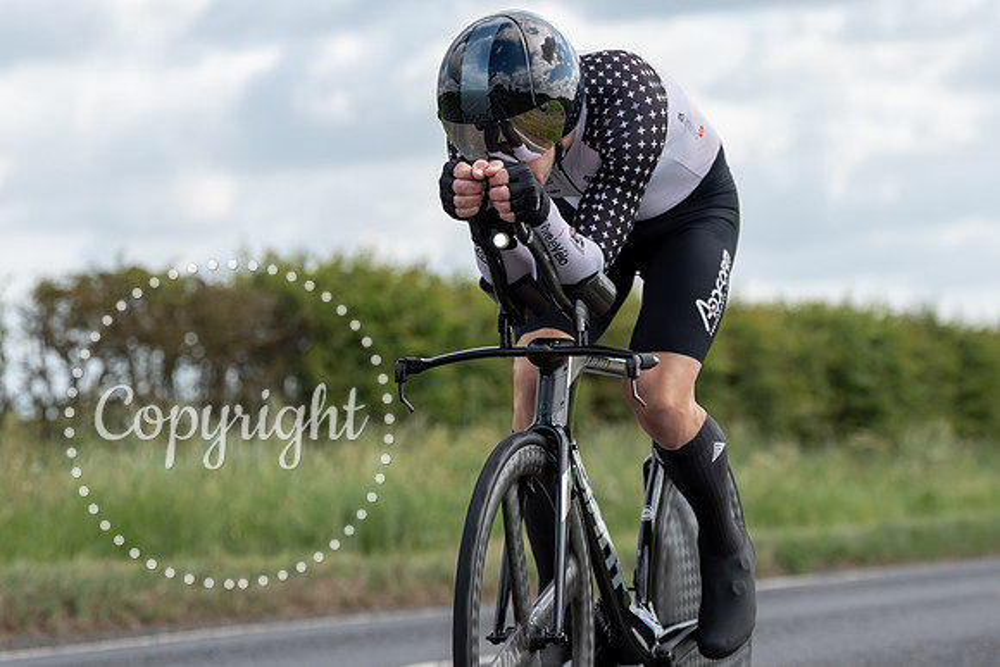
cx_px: 537
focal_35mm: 153
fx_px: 4240
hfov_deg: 13.5
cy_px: 212
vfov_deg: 9.0
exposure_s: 1/1000
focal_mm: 95
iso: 100
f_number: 3.5
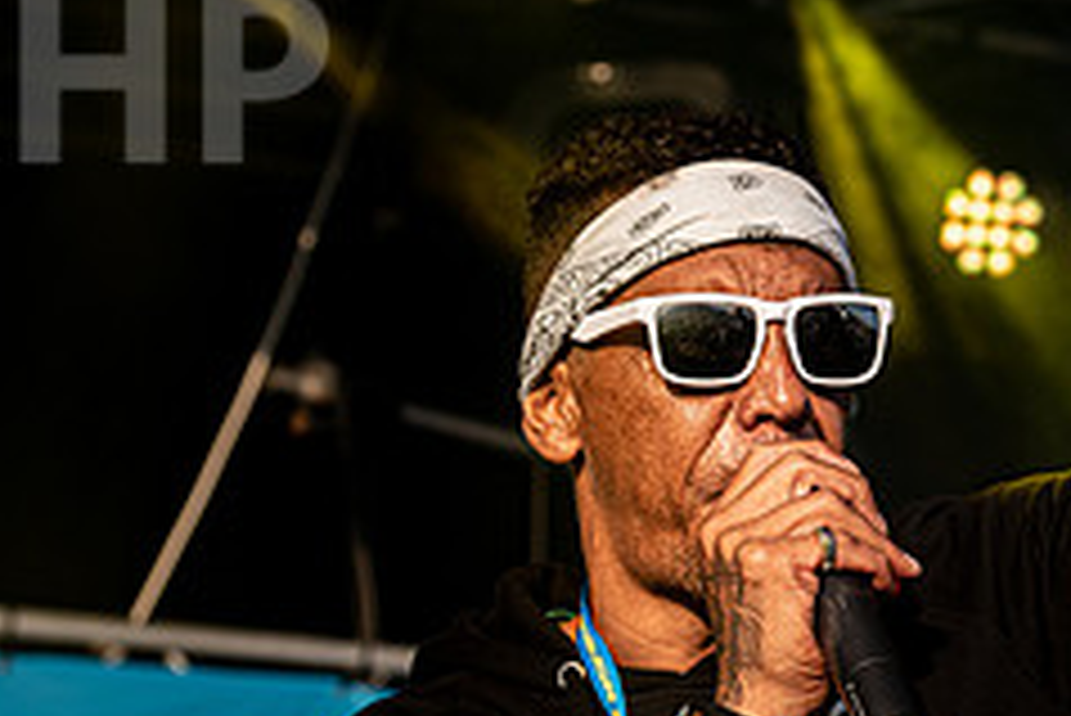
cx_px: 970
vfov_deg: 6.8
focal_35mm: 203
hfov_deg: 10.1
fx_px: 6043
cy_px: 574
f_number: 5
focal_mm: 80
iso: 220
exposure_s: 1/1000
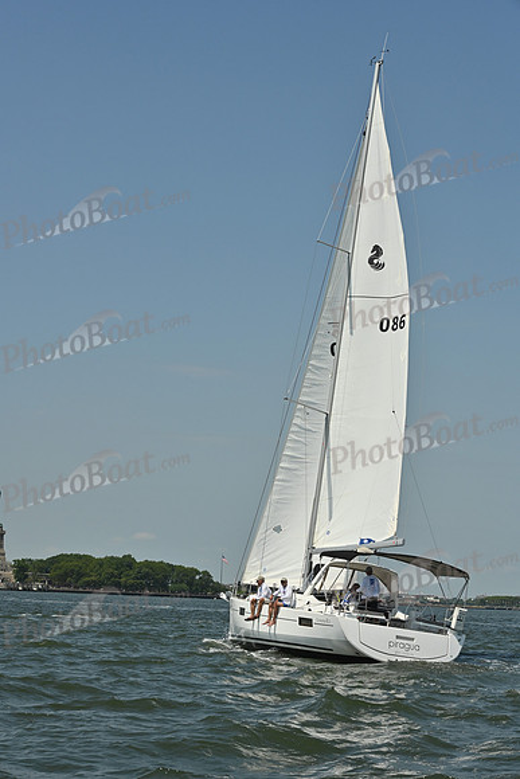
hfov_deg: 19.5
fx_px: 1516
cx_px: 260
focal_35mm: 70
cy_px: 390
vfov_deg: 28.8
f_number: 11
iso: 320
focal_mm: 70
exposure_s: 1/1250
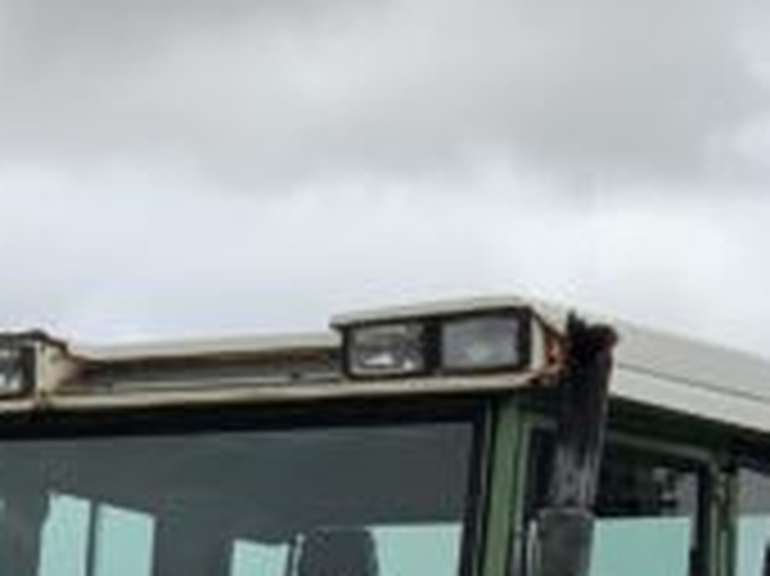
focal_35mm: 174
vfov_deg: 8.0
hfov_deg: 11.2
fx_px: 3868
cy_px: 1287
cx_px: -104
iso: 16
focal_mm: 3
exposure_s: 1/1098
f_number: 1.8
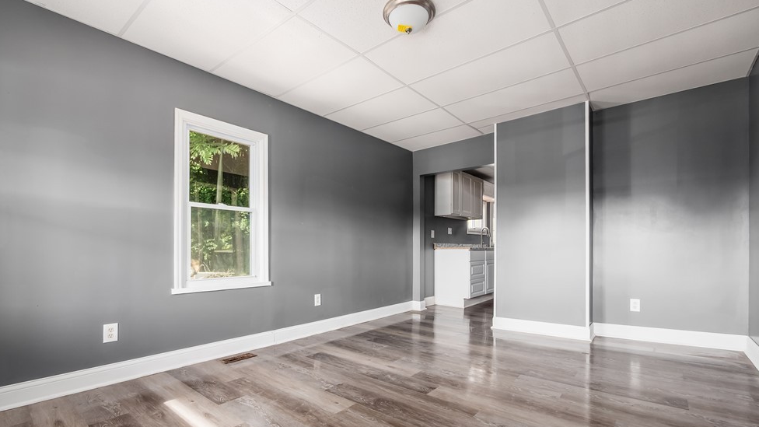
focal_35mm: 16
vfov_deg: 66.4
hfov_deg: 99.4
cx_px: 378
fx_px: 322
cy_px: 257
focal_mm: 7
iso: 100
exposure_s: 1/50
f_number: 8
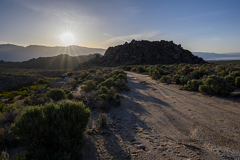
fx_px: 160
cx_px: 120
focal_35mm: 24
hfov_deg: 73.8
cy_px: 80
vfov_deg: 53.1
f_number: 16
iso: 800
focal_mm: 24
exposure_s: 1/1000
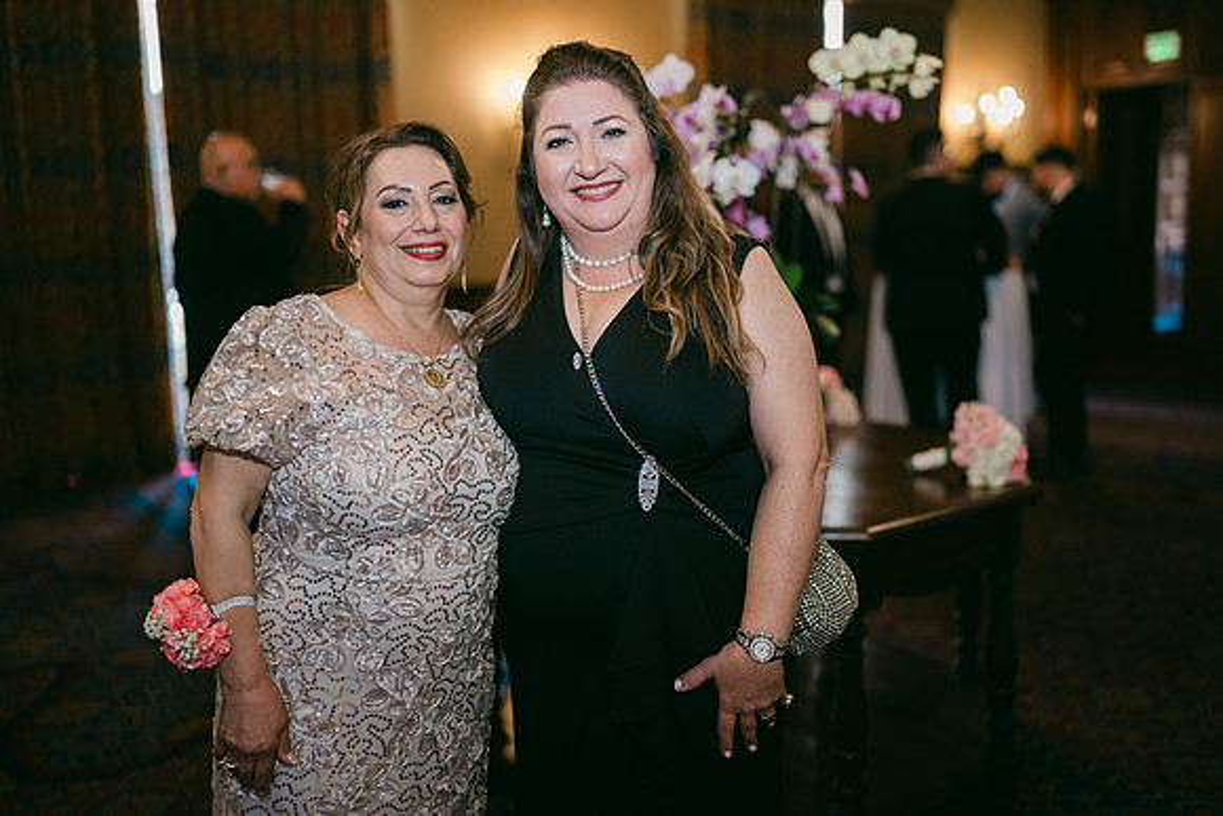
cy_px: 408
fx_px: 1189
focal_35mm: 35
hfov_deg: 54.4
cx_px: 612
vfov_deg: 37.9
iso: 640
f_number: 1.2
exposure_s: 1/125
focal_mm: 35
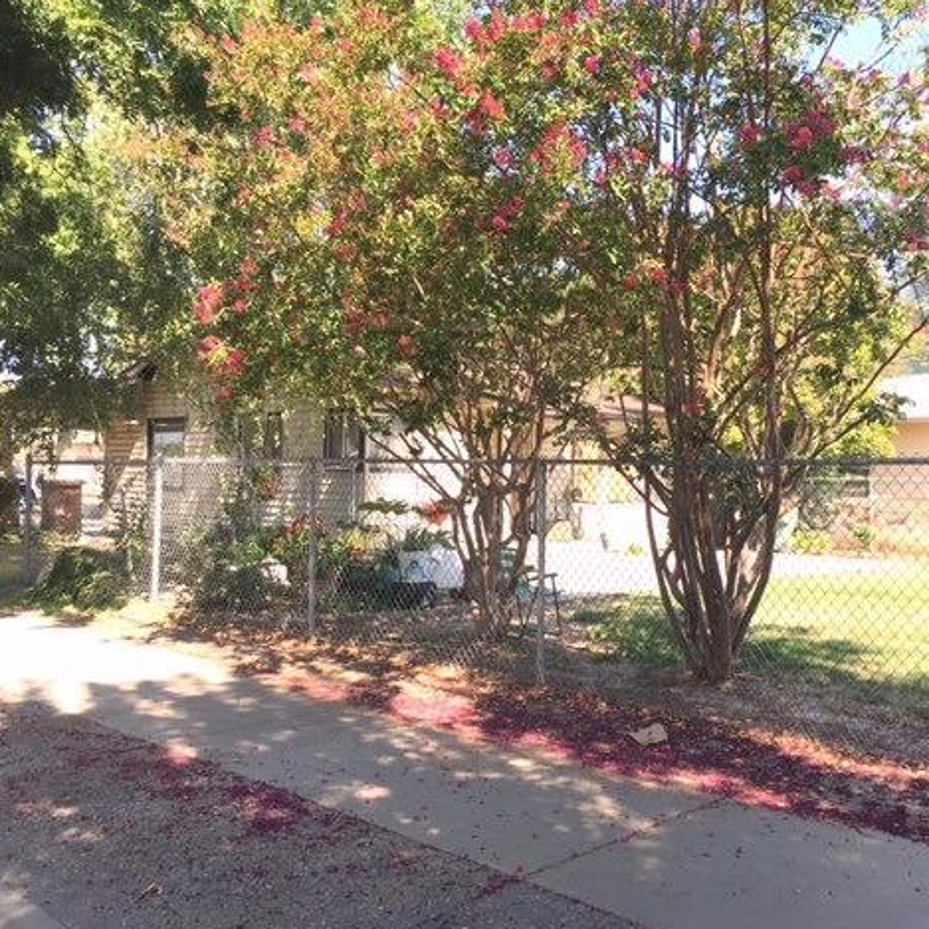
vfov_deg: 47.2
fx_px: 1063
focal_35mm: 35
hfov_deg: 47.0
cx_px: 549
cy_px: 462
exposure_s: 1/266
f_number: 2.2
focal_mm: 4.15
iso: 25
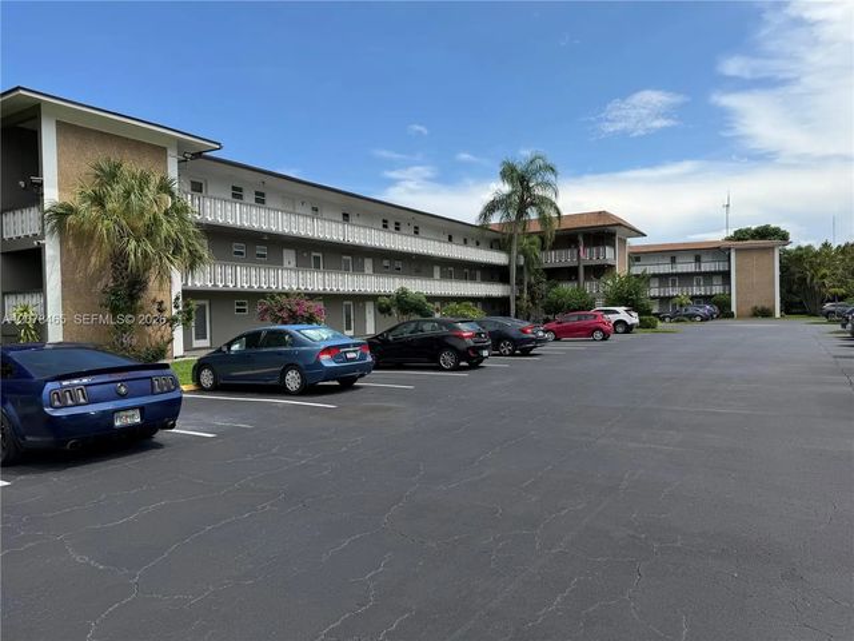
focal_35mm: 24
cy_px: 320
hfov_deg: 71.6
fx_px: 592
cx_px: 427
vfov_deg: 56.8
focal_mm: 6.76
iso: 80
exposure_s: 1/3759
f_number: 1.78
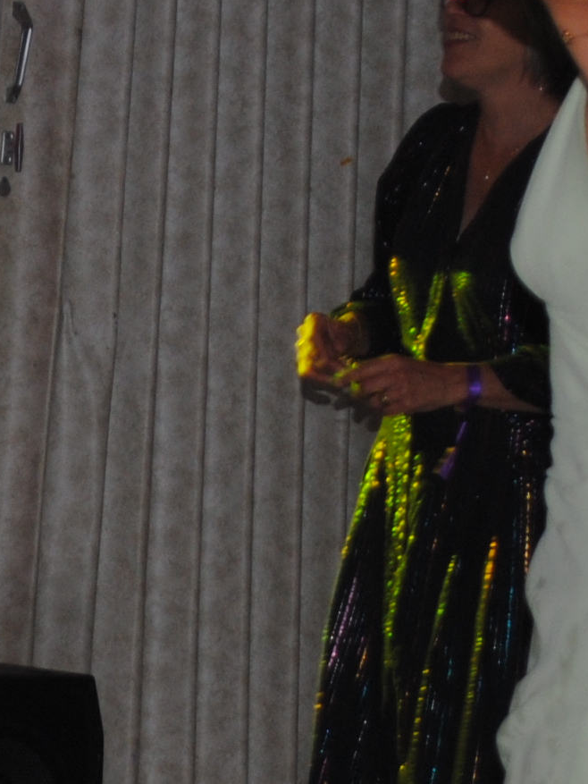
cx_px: -231
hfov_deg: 6.6
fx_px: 5052
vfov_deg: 8.9
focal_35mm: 223
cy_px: 548
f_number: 5
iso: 200
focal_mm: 35
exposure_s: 1/60
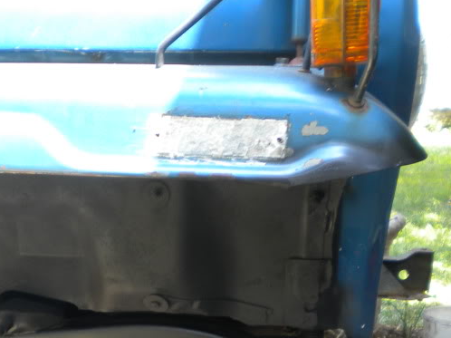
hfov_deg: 26.7
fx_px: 938
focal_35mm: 72
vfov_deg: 19.8
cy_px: 338
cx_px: 107
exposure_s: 1/62
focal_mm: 6.3
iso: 91
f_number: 3.1
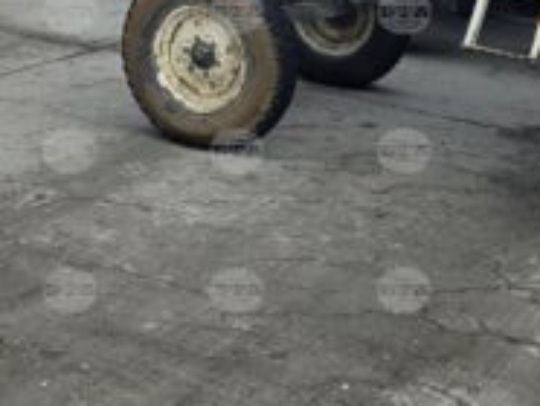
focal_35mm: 79
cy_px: -267
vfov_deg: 16.4
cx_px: 70
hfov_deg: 24.1
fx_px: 1234
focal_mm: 6.3
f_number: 1.7
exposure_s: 1/339
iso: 12
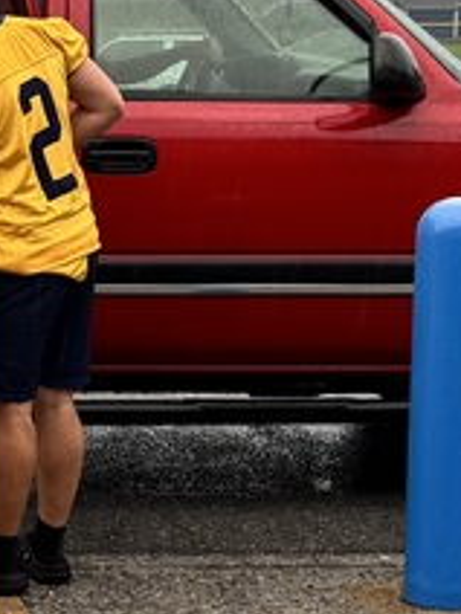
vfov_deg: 17.0
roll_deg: +0.3
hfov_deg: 12.0
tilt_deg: -8.3
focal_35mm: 116
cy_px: 316
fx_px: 2060
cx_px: -307
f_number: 1.78
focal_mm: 6.76
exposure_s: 1/121
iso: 64
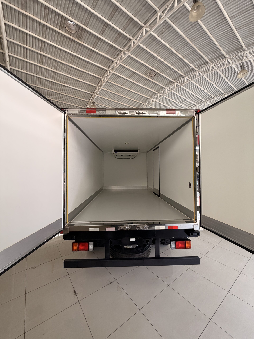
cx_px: 127
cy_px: 170
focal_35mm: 14
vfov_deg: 102.1
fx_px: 137
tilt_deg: +1.0
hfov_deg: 85.7
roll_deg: +1.5
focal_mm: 2.22
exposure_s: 1/121
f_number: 2.2
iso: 250
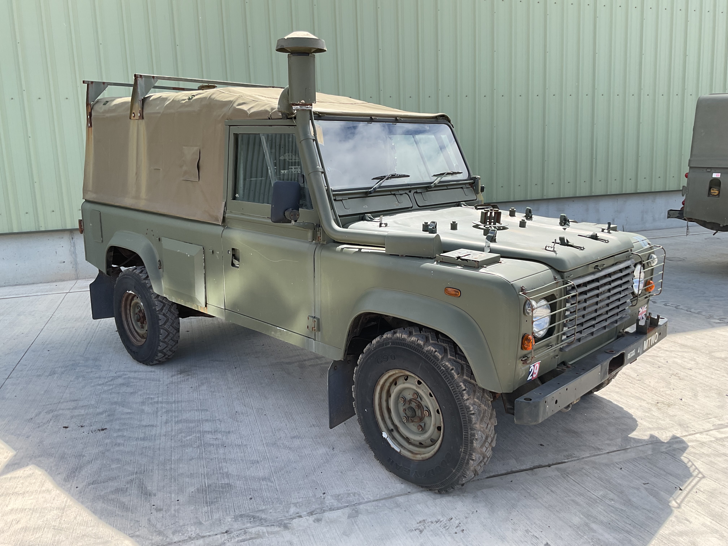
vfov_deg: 48.2
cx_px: 364
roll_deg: +2.5
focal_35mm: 29
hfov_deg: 61.7
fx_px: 610
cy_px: 273
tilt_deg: -9.6
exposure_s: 1/728
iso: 16
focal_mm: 3
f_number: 1.8
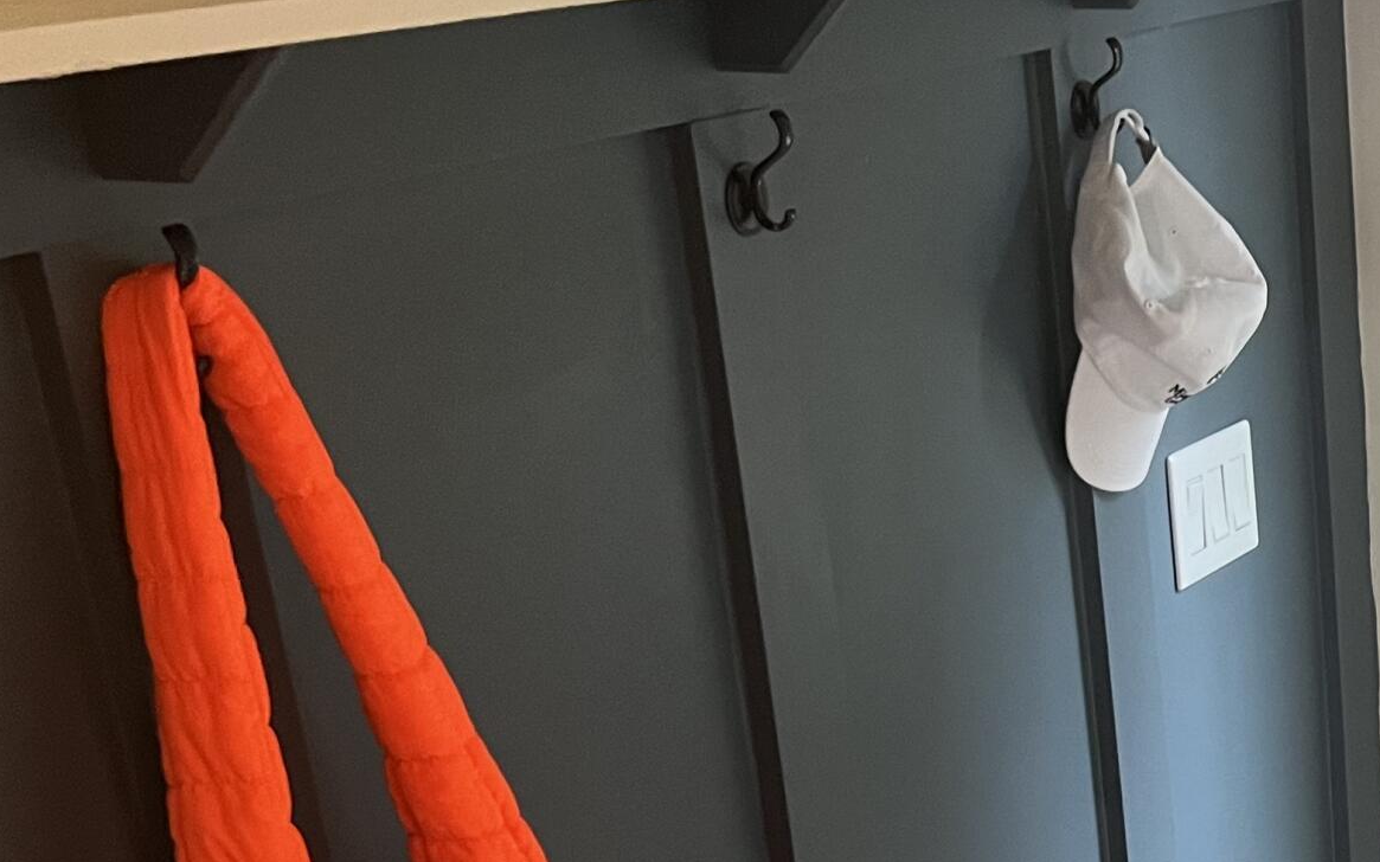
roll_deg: -0.8
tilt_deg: -23.8
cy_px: 873
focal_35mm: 71
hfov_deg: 25.3
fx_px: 2670
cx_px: 1752
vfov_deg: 17.9
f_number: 1.5
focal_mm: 5.7
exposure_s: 1/60
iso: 250
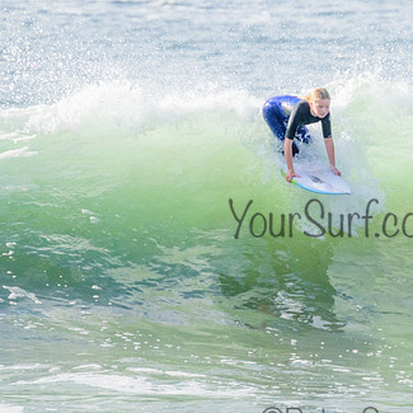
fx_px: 21408
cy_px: 159
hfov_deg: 1.1
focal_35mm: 1586
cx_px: 325
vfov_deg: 1.1
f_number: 11
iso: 900
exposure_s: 1/2000
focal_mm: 800
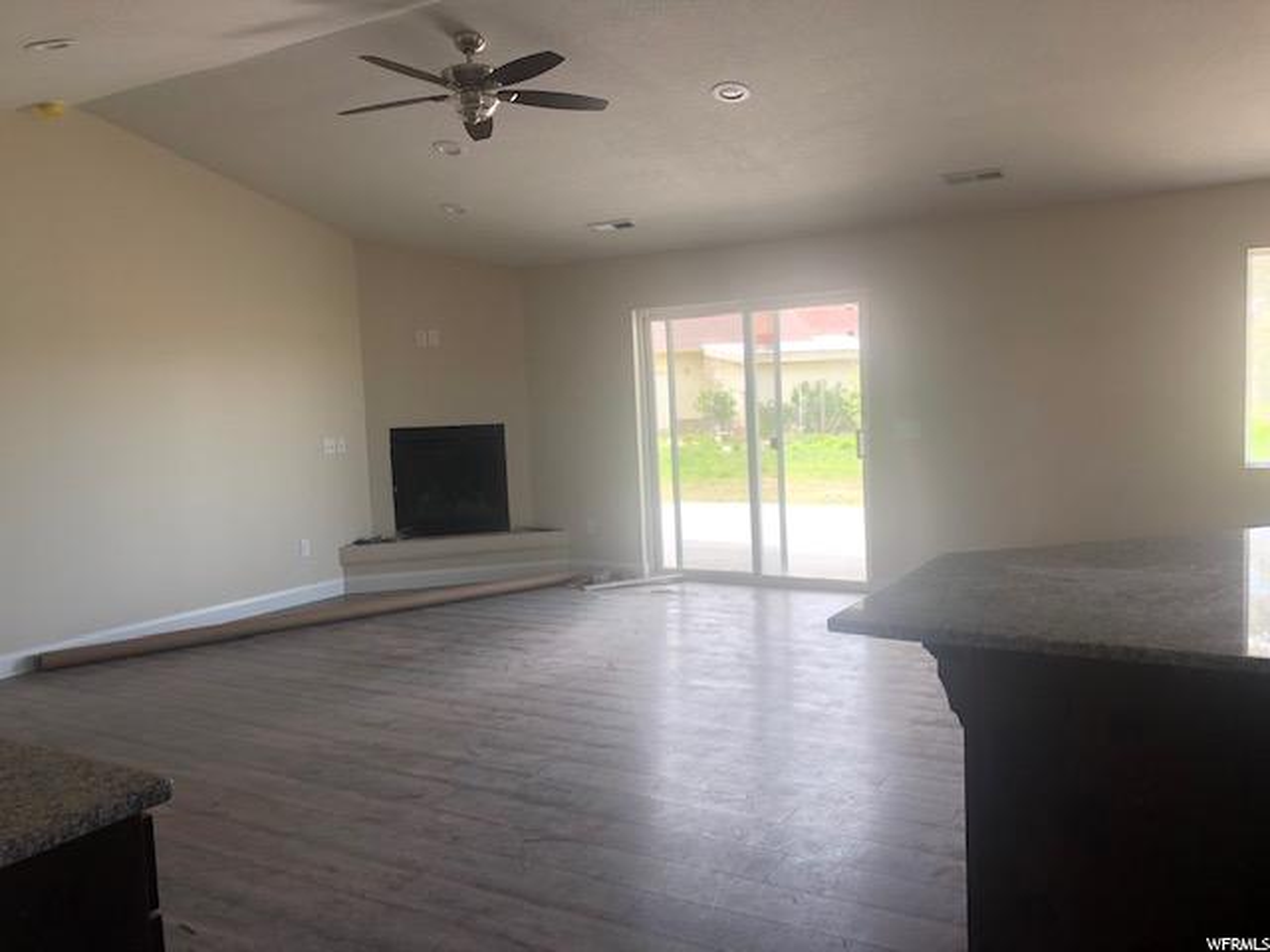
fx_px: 1027
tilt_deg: -5.1
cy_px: 476
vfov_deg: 49.7
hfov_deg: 63.4
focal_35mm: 28
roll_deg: +2.3
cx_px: 635
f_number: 1.8
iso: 50
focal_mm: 4
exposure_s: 1/120
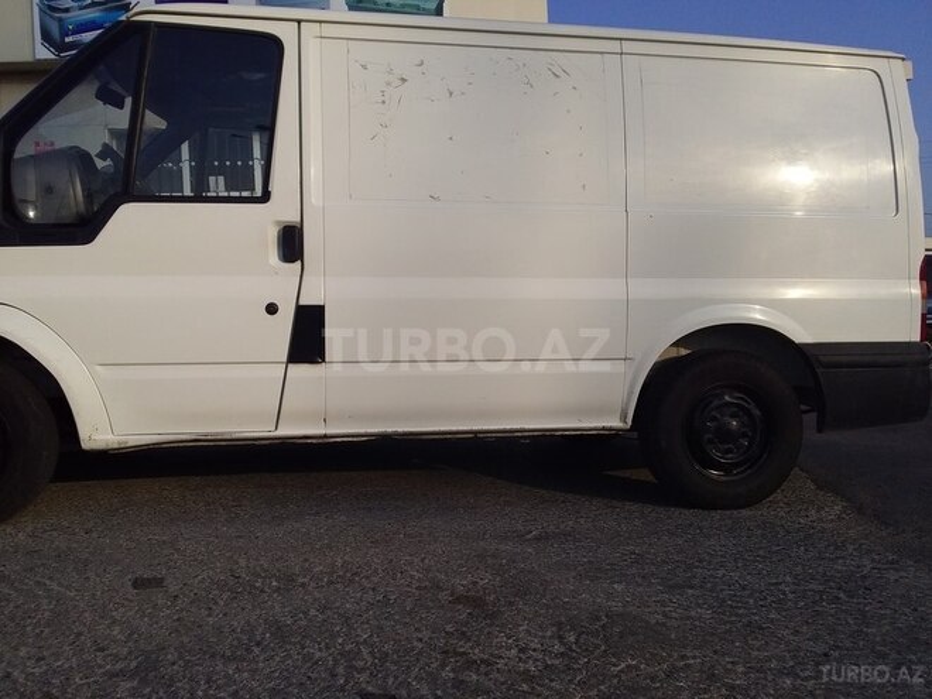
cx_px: 466
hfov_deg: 58.4
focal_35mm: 31
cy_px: 350
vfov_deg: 45.4
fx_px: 835
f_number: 2.2
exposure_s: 1/2105
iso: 40
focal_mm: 3.3
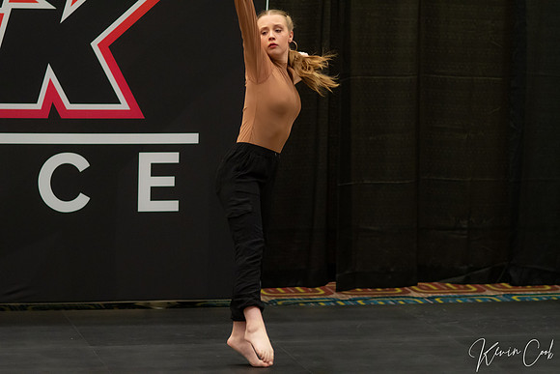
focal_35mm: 127
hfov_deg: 16.1
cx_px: 280
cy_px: 187
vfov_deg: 10.8
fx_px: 1976
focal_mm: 85
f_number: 2
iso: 1600
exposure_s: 1/640
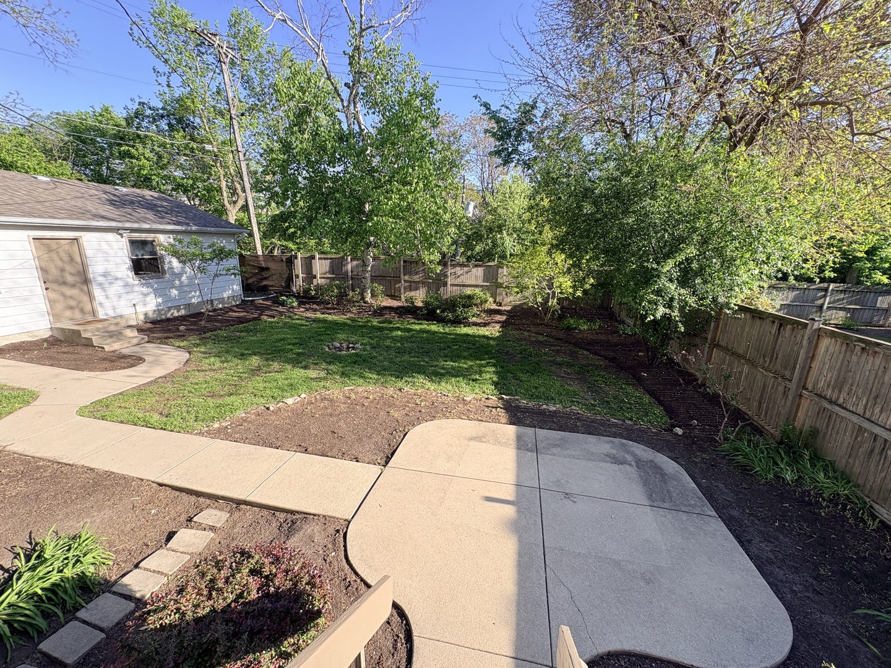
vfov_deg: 85.7
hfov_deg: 102.1
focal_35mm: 14
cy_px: 334
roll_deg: -0.9
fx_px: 360
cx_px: 446
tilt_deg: -14.3
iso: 40
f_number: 2.2
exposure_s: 1/290
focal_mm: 2.22
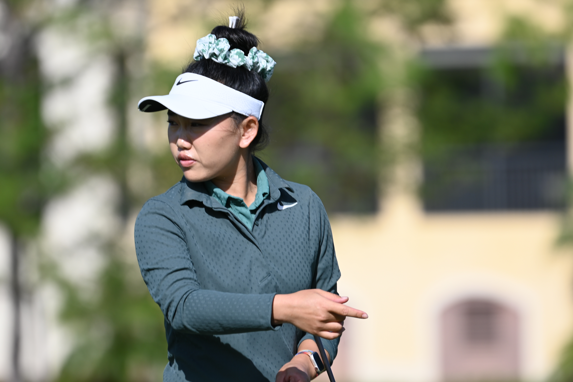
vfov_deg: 2.3
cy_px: 191
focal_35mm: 600
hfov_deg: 3.4
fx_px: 9549
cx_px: 286
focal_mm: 400
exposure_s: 1/640
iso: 110
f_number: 5.6
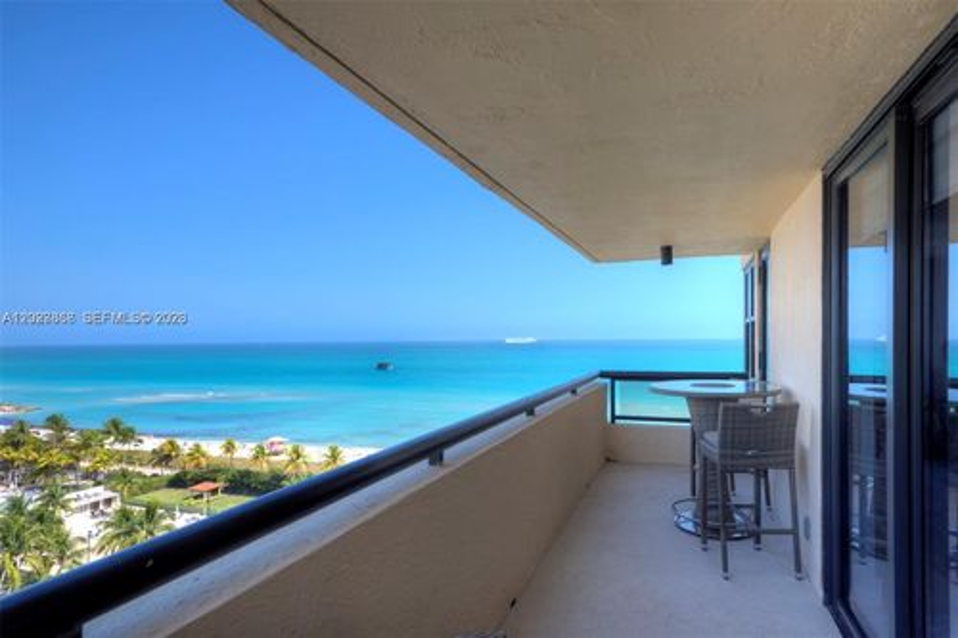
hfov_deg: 84.0
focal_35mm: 20
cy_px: 319
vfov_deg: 61.9
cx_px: 479
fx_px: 532
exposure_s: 1/640
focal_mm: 20
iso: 200
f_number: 8
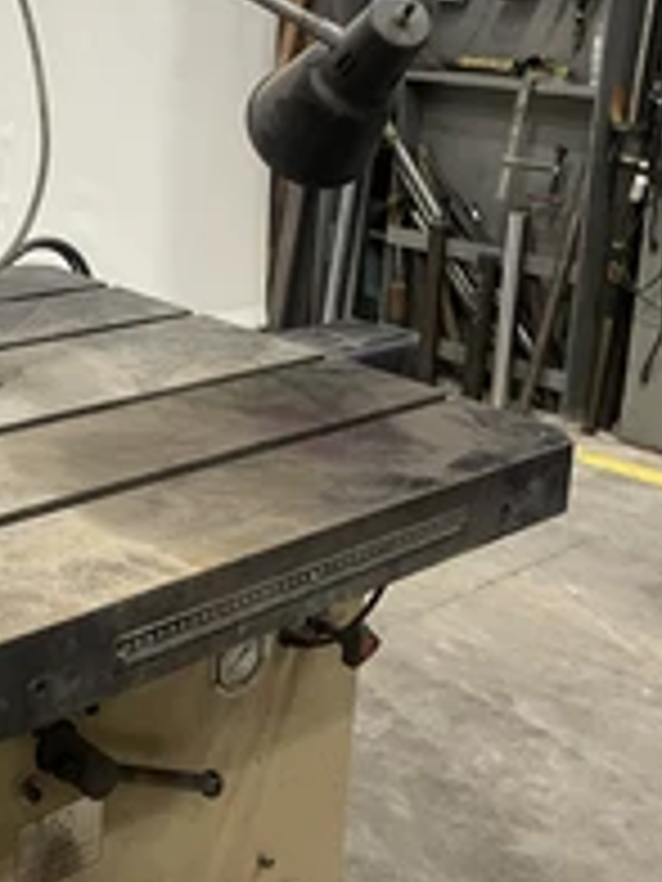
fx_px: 1300
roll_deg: -1.9
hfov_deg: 27.1
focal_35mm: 51
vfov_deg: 36.7
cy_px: 230
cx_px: 18
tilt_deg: -9.5
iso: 320
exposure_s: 1/60
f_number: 1.6
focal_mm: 5.1
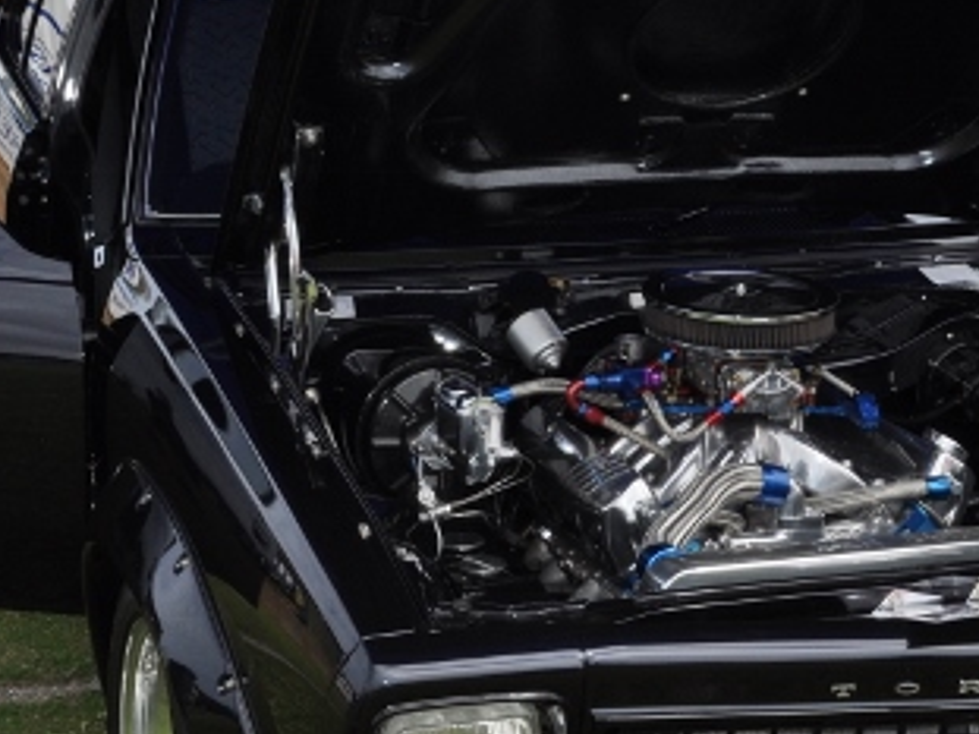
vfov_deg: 16.6
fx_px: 2516
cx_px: 661
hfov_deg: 21.9
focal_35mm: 89
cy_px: 351
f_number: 20
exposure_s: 1/200
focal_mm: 30
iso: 500
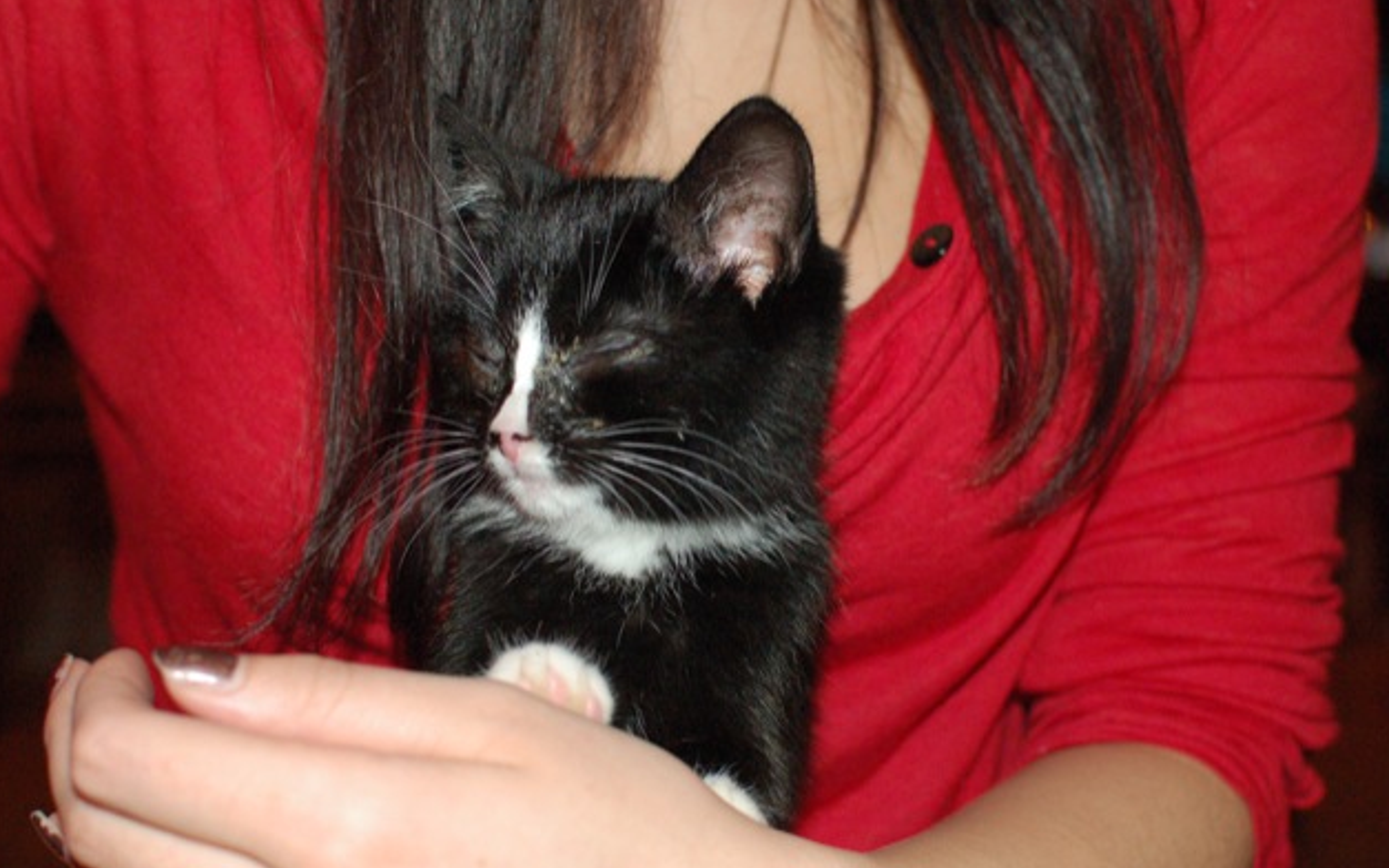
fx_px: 2064
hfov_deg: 37.2
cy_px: 453
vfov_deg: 23.8
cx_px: 682
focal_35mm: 55
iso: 1600
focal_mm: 35
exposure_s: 1/60
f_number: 5
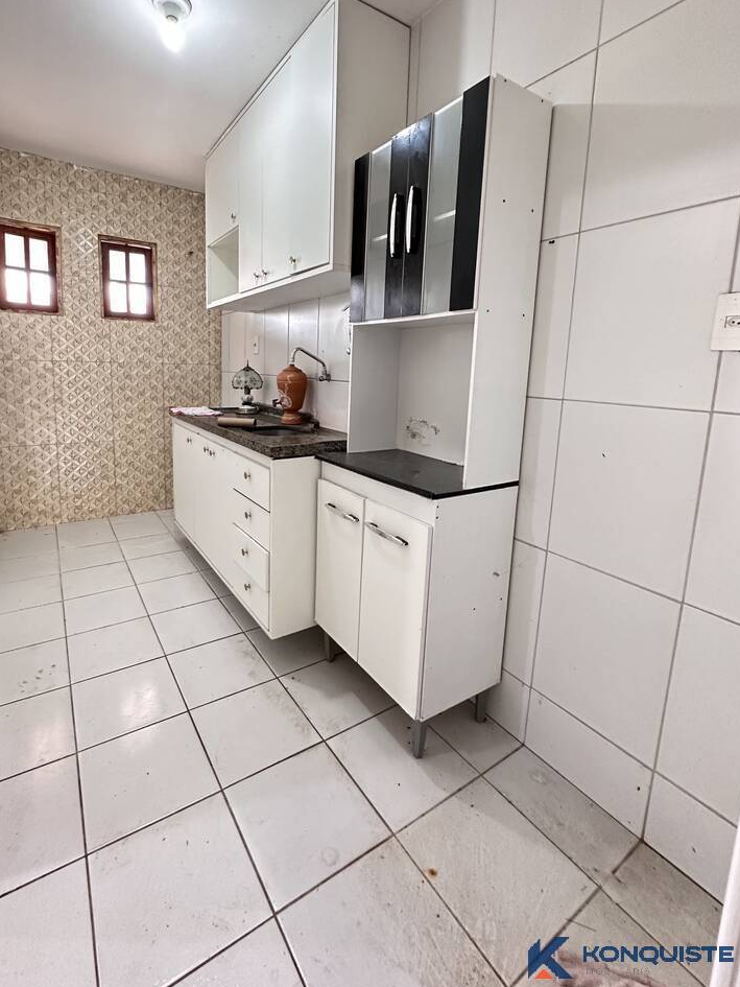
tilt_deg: -7.6
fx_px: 456
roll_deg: -2.5
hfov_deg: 77.8
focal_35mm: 16
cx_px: 324
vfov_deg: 94.0
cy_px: 428
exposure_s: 1/60
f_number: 2.2
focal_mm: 2.22
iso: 640
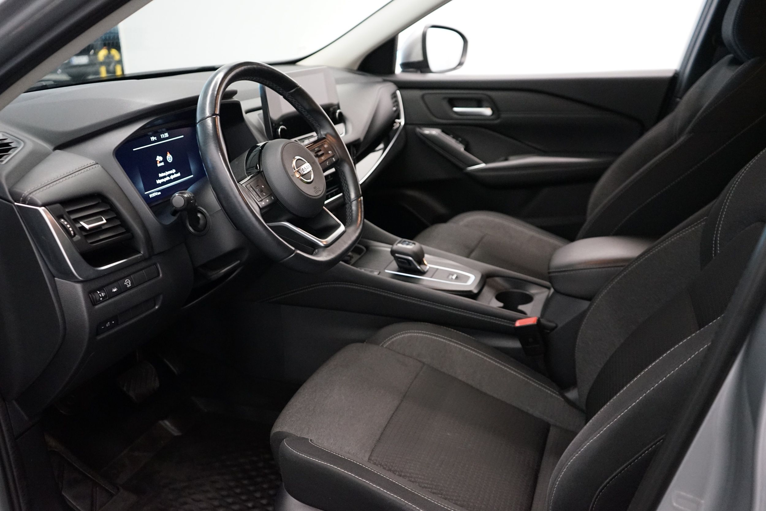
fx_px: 638
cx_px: 383
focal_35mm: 30
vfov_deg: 43.6
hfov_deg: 61.9
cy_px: 256
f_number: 3.5
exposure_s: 1/160
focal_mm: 30
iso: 5000
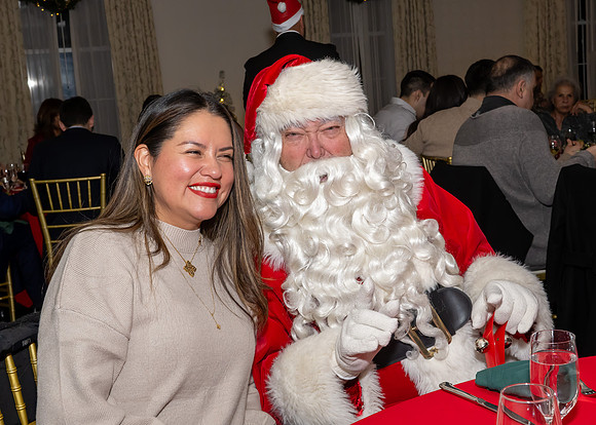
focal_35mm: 46
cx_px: 359
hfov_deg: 41.5
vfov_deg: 30.4
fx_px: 783
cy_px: 191
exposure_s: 1/250
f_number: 8
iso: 800
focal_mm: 26
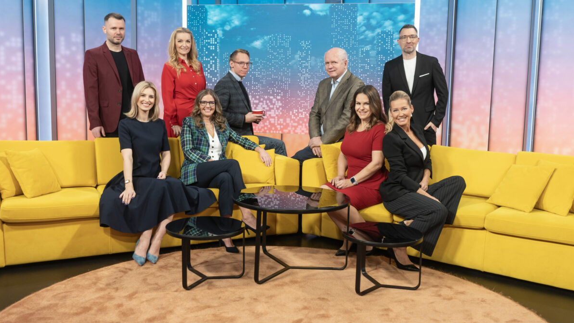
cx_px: 289
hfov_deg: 54.0
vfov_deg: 32.0
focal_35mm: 37
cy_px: 147
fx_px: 563
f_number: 2.8
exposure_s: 1/80
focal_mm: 35
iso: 800
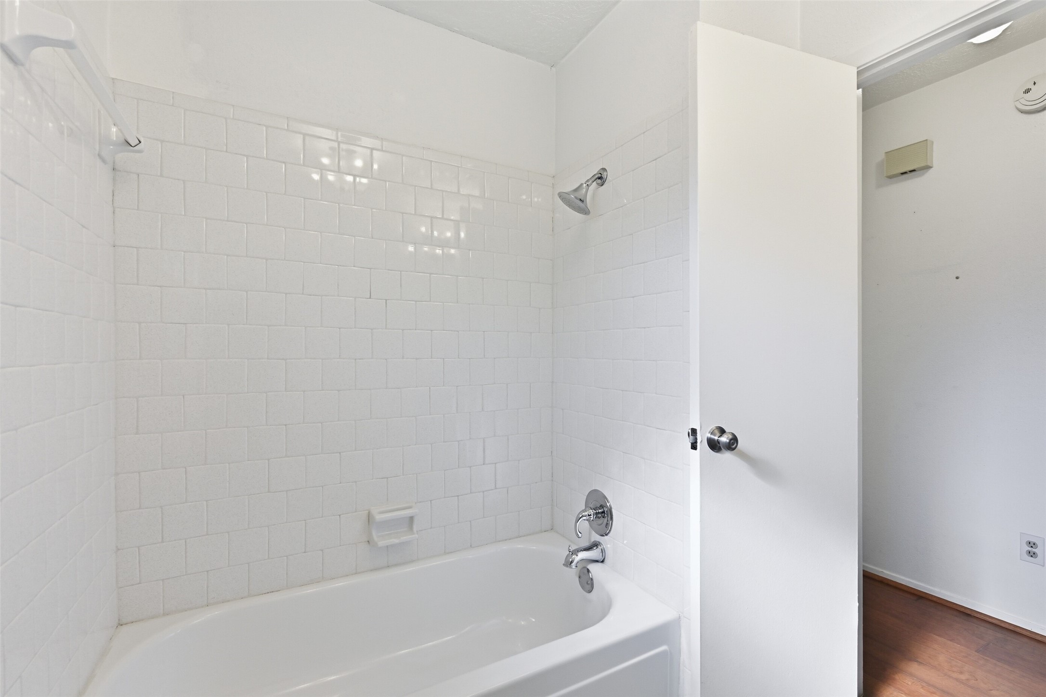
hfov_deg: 98.5
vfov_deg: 75.5
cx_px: 523
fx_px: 450
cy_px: 348
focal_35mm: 16
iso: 400
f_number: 8
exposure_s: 1/160
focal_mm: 15.5
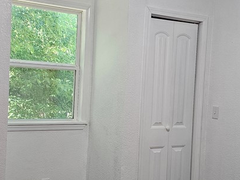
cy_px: 103
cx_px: 130
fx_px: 402
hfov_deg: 33.2
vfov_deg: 25.2
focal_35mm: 58
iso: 250
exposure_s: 1/120
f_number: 1.7
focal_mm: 6.3
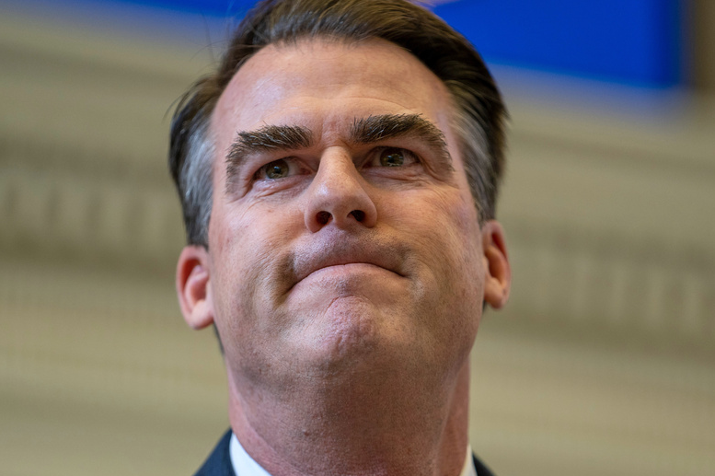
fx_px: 4605
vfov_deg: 5.9
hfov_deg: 8.9
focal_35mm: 232
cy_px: 262
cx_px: 389
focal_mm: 176
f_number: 2.8
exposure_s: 1/250
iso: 1250
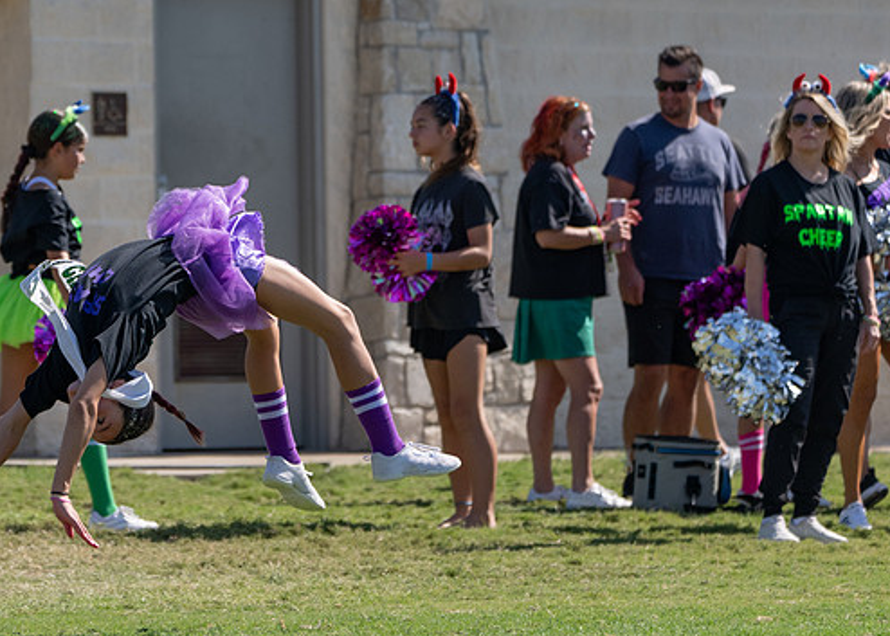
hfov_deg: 5.6
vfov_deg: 4.0
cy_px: 355
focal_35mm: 360
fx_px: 9101
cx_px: 159
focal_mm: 206
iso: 320
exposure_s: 1/1600
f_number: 5.6
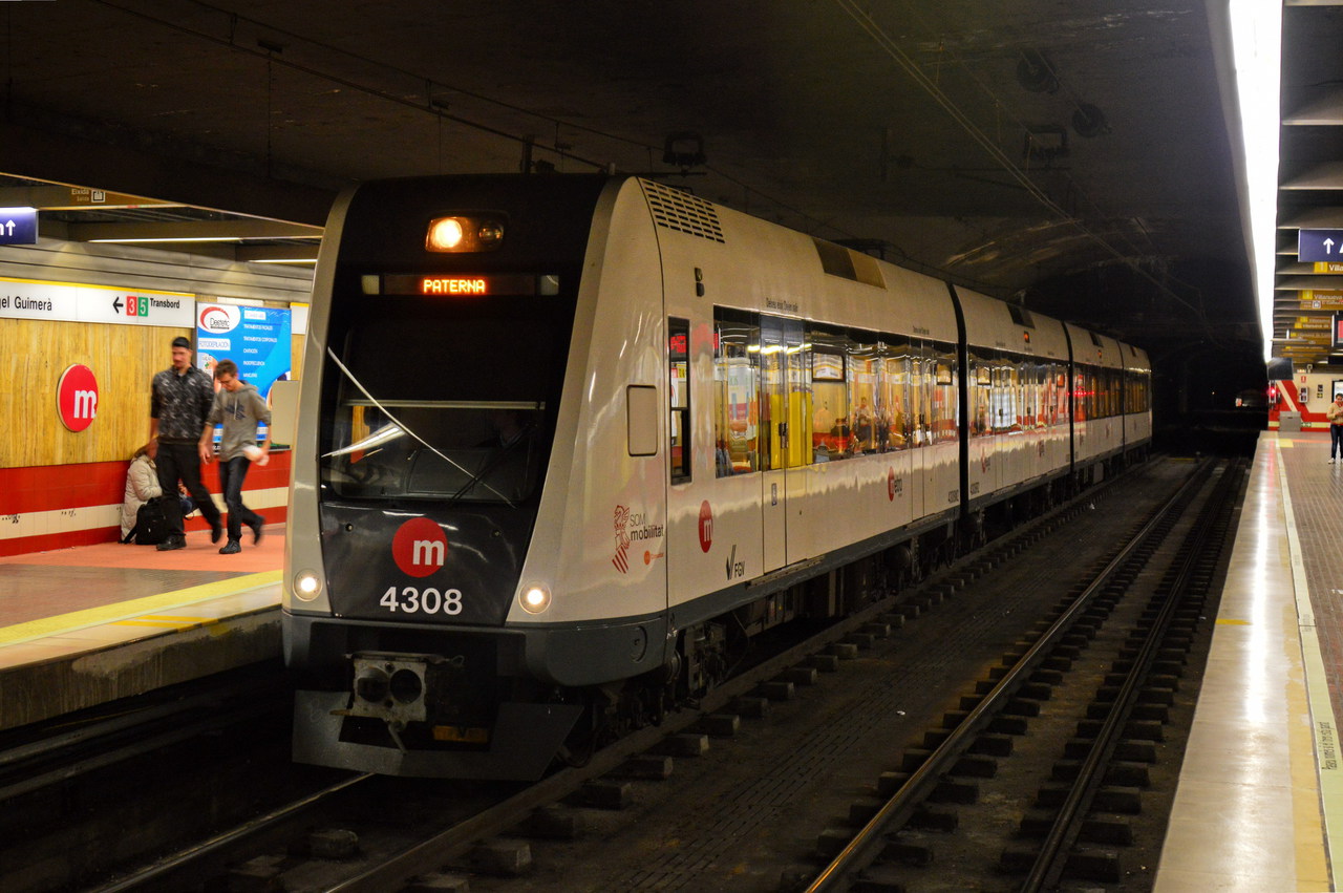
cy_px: 446
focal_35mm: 52
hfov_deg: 37.9
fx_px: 1957
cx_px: 672
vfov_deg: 25.7
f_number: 3.8
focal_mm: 35
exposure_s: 1/25
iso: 800
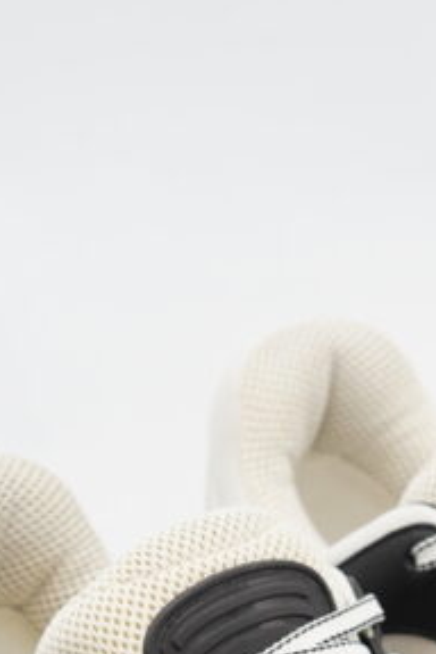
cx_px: 435
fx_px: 3233
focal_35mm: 178
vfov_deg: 11.3
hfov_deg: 7.7
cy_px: 858
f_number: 6.3
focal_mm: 50
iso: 640
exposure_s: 1/13
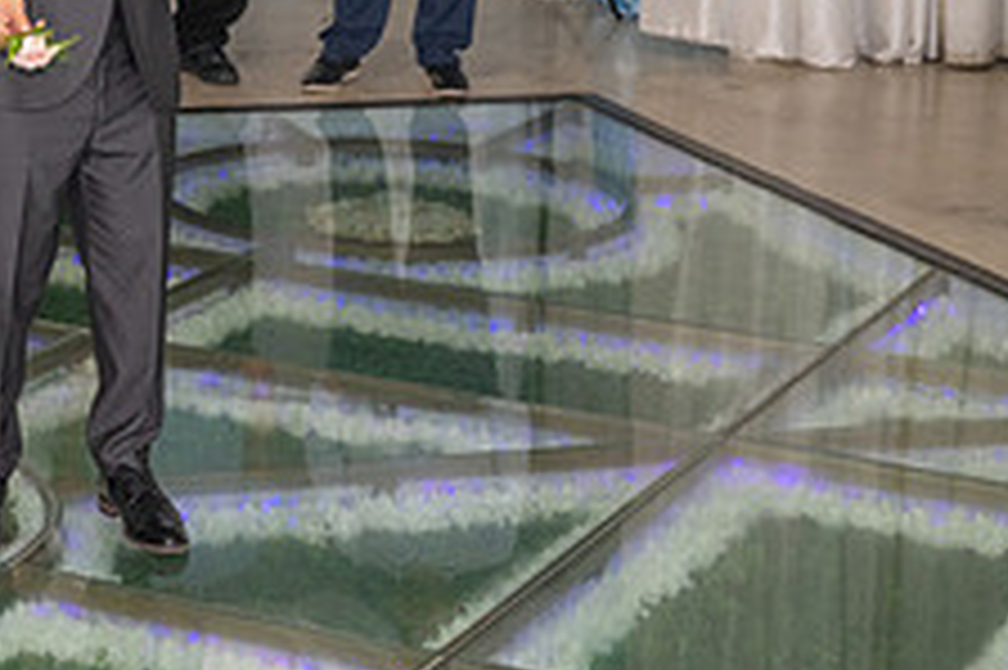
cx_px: -184
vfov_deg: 11.8
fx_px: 3190
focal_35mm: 114
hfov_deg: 17.2
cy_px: -128
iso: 1000
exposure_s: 1/160
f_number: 3.2
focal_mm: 44
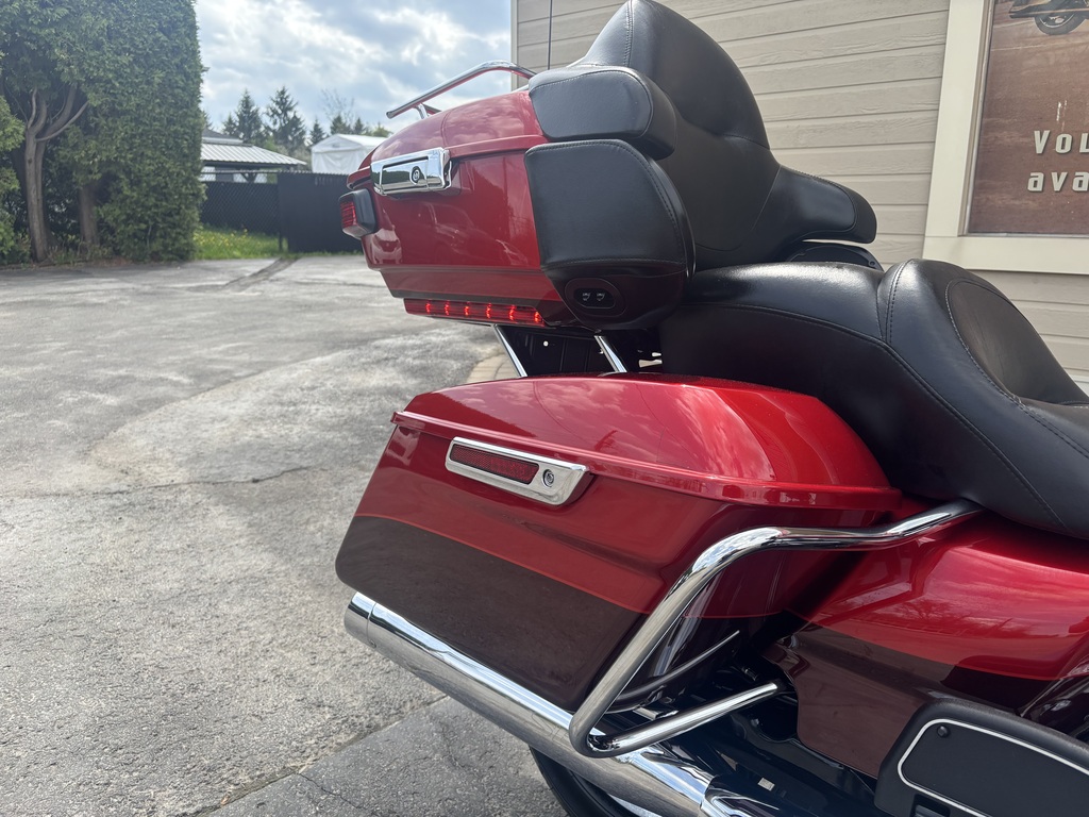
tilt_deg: -13.4
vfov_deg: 53.1
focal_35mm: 26
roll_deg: -1.4
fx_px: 818
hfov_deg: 67.3
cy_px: 408
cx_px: 544
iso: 50
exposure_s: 1/1164
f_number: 1.6
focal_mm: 5.96
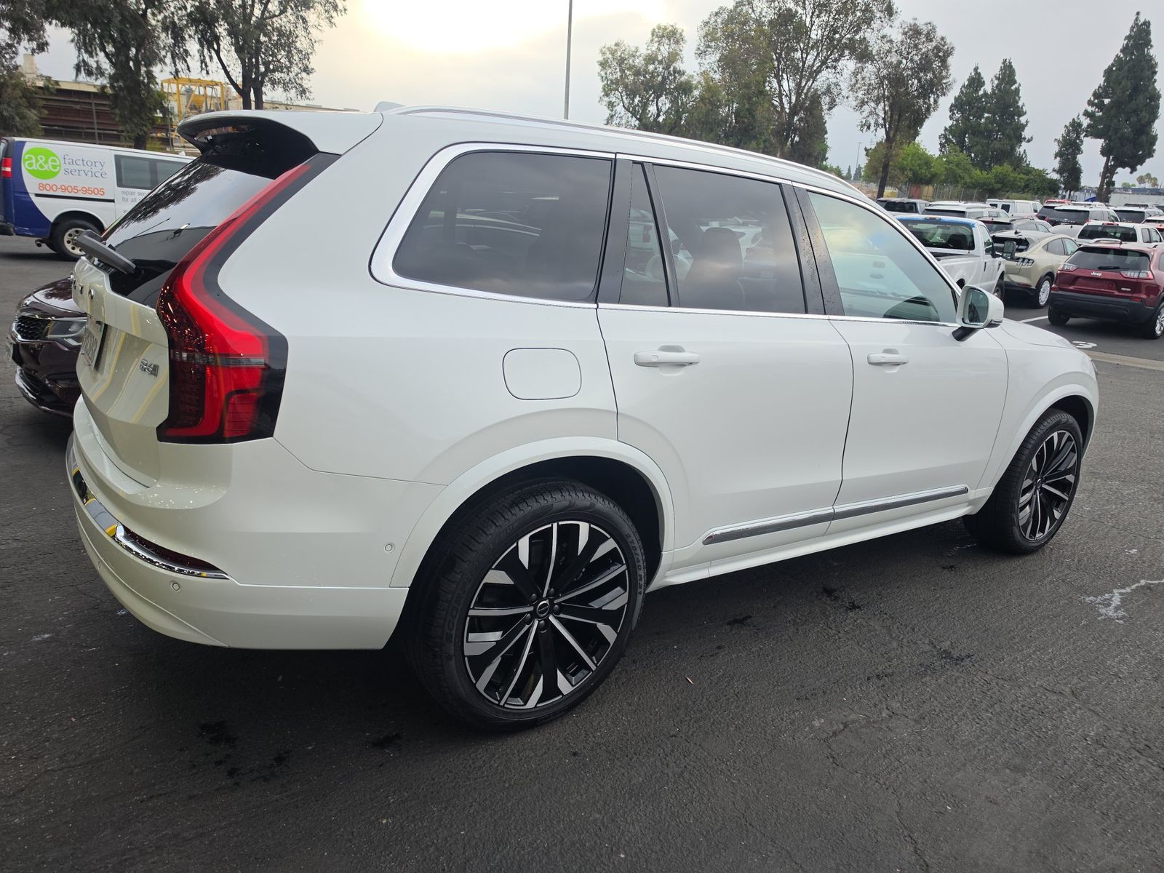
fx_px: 773
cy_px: 436
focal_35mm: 23
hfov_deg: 73.9
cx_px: 582
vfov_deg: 58.9
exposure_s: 1/141
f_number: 1.4
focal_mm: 6.5
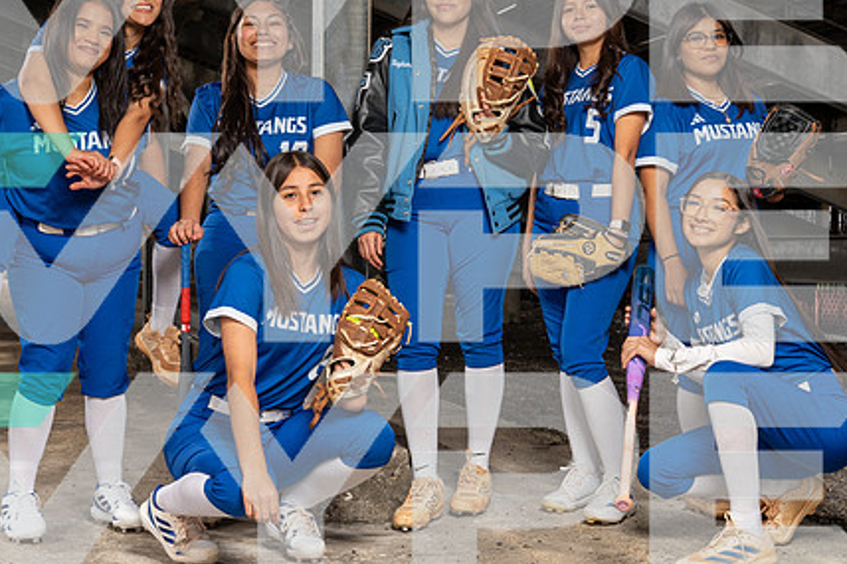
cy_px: 238
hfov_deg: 32.9
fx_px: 1435
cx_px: 380
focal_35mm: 61
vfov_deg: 22.2
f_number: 8
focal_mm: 45
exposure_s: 1/200
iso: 200
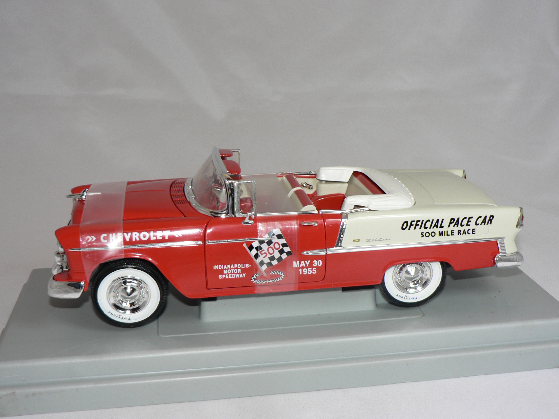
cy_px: 210
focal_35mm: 48
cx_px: 280
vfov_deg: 30.3
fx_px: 775
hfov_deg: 39.7
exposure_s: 1/60
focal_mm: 8
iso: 80
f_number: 2.8
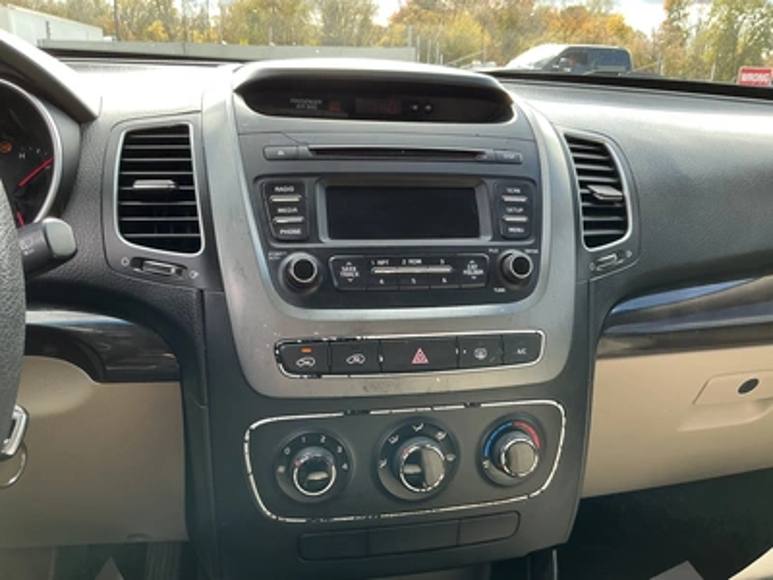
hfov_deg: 63.4
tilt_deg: -18.1
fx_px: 625
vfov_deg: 49.7
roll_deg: -1.5
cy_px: 290
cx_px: 386
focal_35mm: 28
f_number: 1.8
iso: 25
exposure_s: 1/122
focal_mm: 3
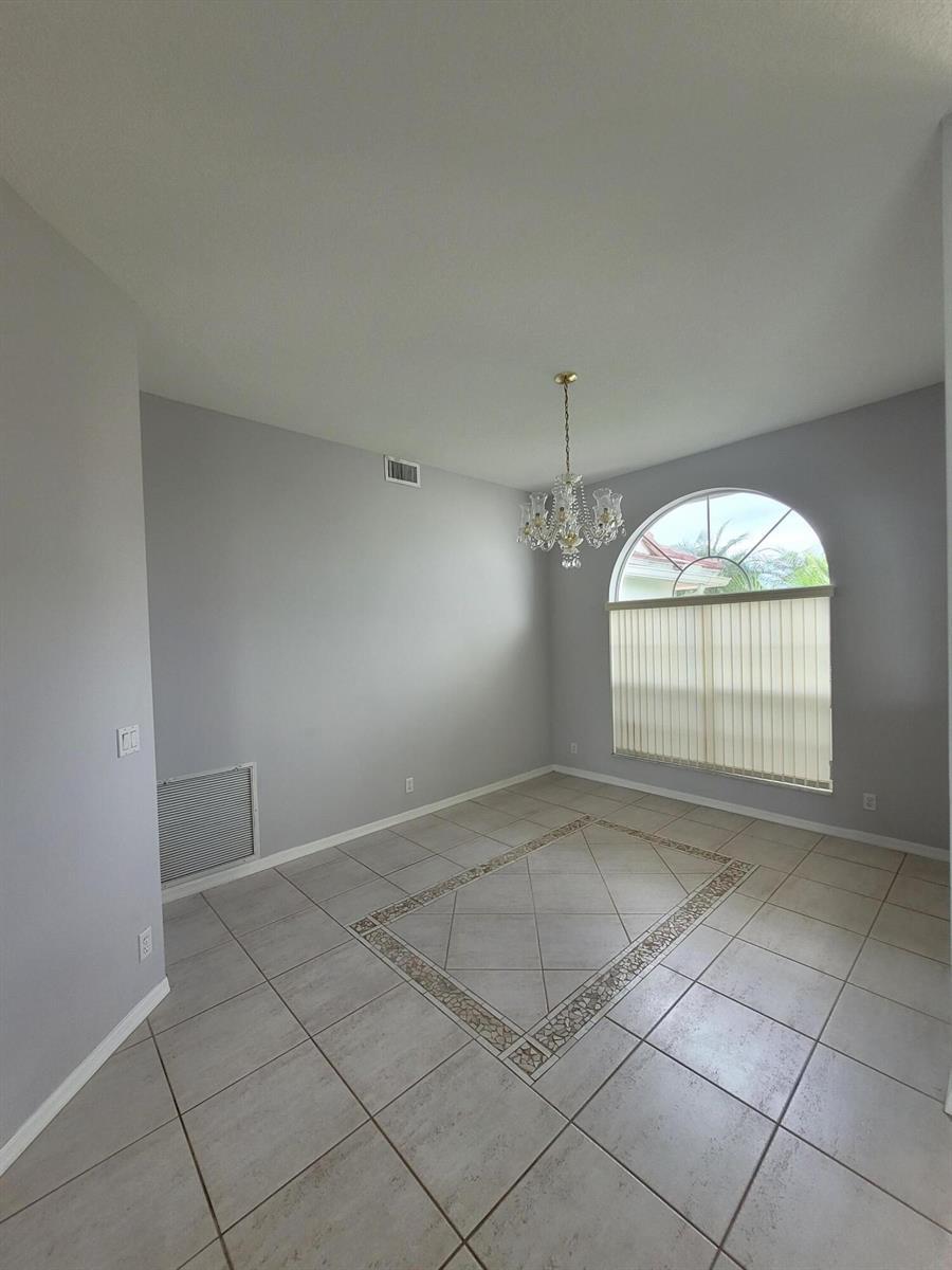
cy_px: 635
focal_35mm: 13
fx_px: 477
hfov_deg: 89.9
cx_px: 476
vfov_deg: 106.2
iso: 100
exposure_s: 1/59
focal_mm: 1.74
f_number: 2.2
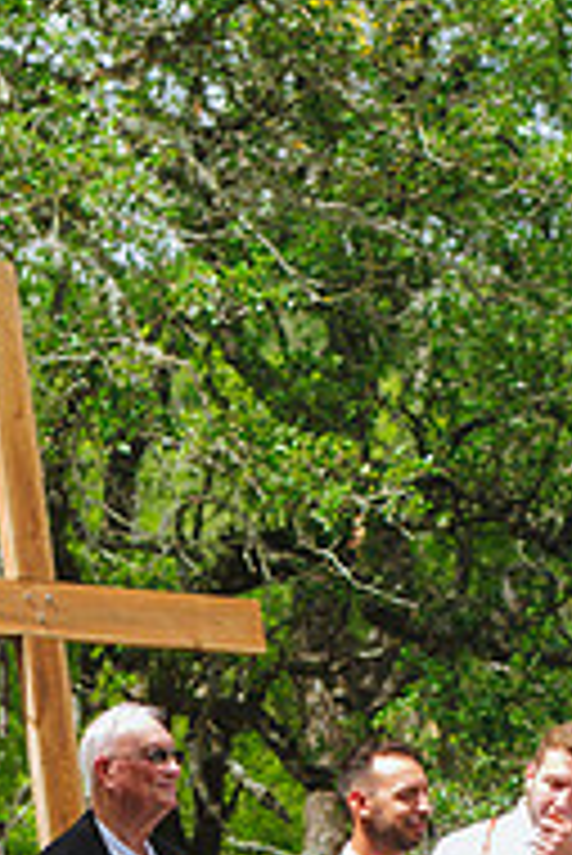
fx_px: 3949
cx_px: 423
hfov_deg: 8.3
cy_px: 922
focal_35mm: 166
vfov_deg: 12.2
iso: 31
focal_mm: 70
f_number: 2.8
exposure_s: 1/250
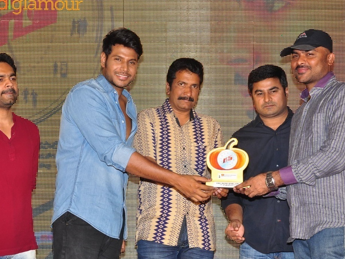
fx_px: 937
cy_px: 140
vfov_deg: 15.7
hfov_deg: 20.9
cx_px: 177
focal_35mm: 94
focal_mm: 50
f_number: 7.1
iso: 500
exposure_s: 1/125
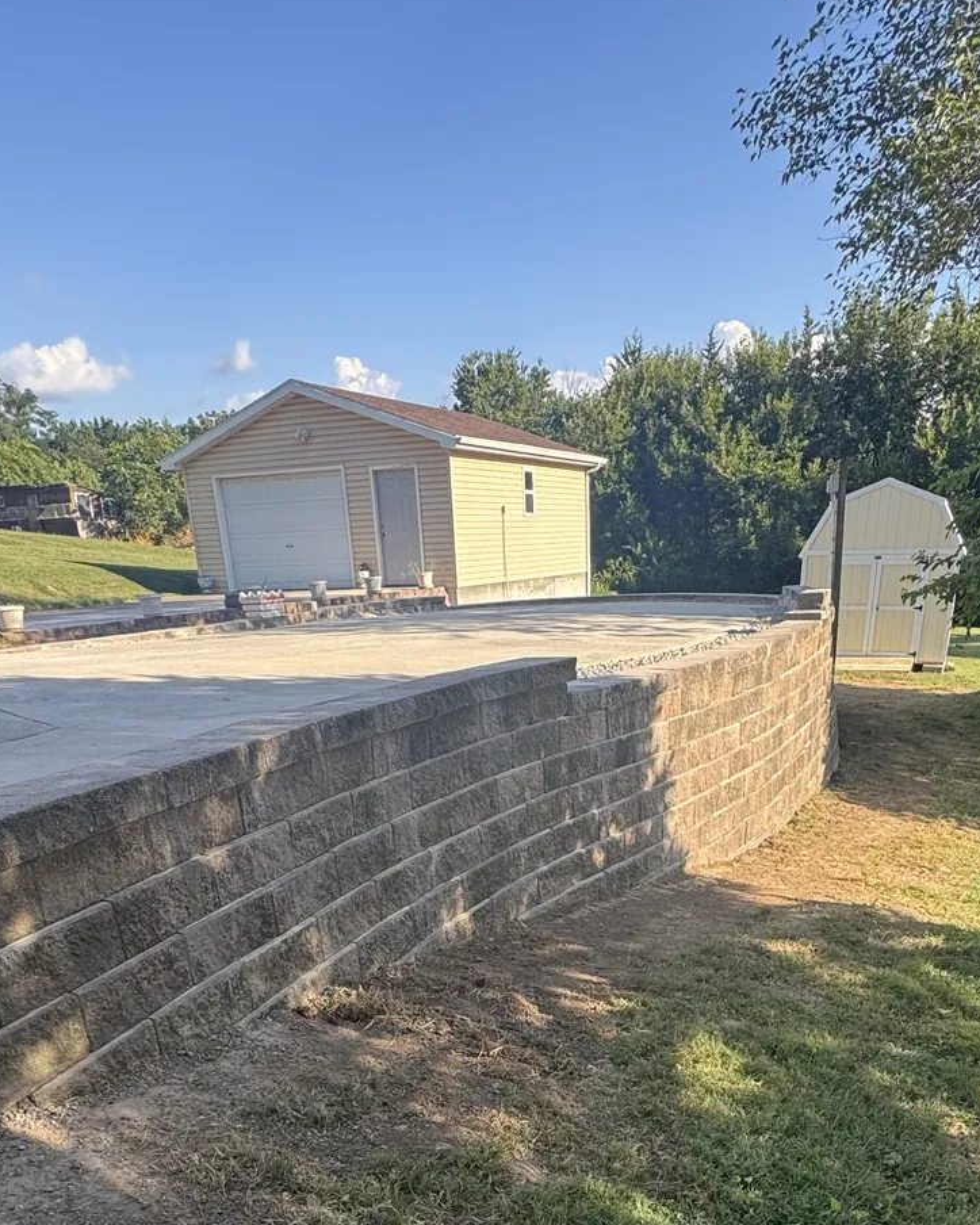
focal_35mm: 29
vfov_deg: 54.4
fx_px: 1051
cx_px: 533
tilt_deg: -24.8
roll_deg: +2.4
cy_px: 1052
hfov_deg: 49.9
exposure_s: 1/270
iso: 40
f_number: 2.2
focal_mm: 2.22
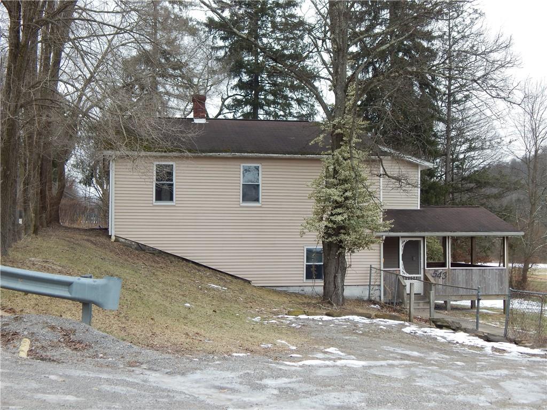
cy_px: 205
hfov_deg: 39.7
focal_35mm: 48
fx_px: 758
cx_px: 274
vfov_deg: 30.3
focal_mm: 8.6
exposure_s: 1/80
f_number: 3.7
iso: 125
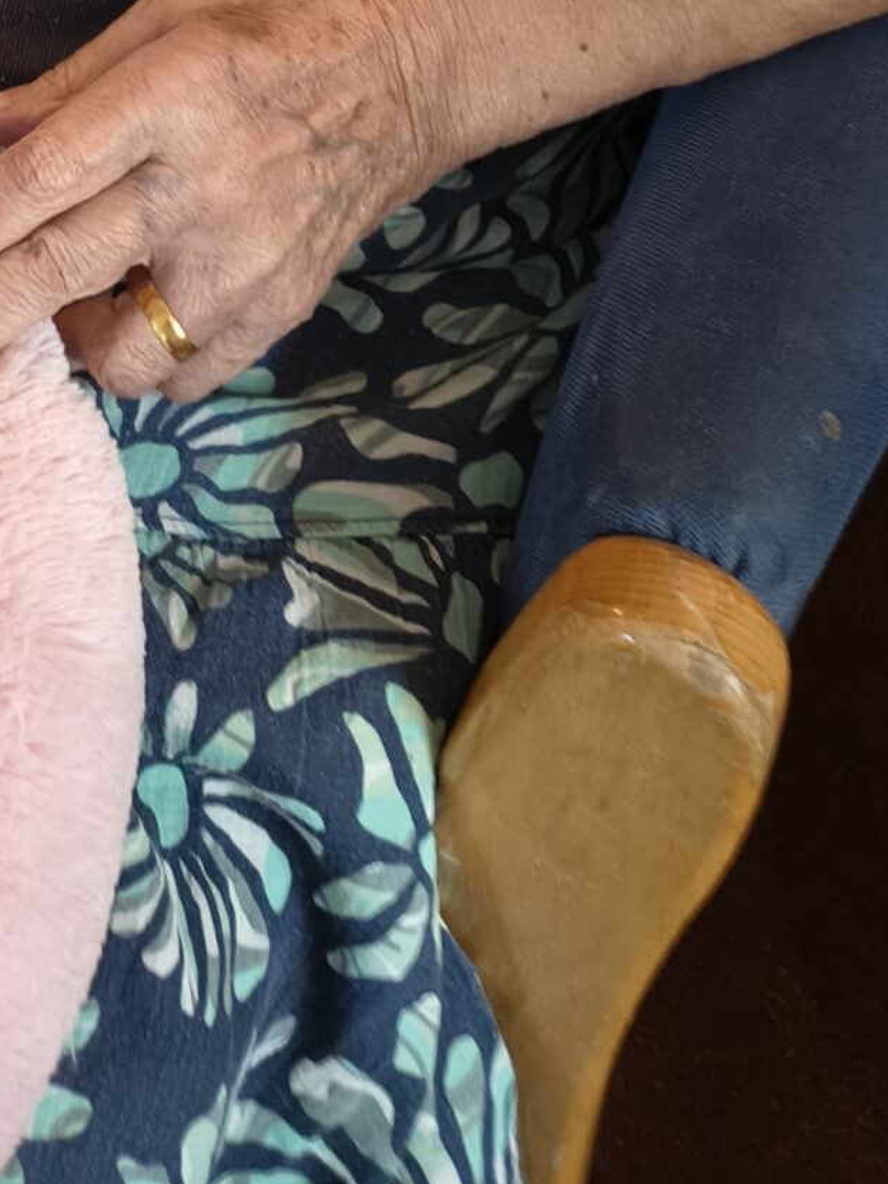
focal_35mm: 74
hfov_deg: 18.5
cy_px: -621
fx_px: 2530
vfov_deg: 21.7
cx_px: -278
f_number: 1.8
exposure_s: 1/50
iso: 536
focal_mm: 5.56
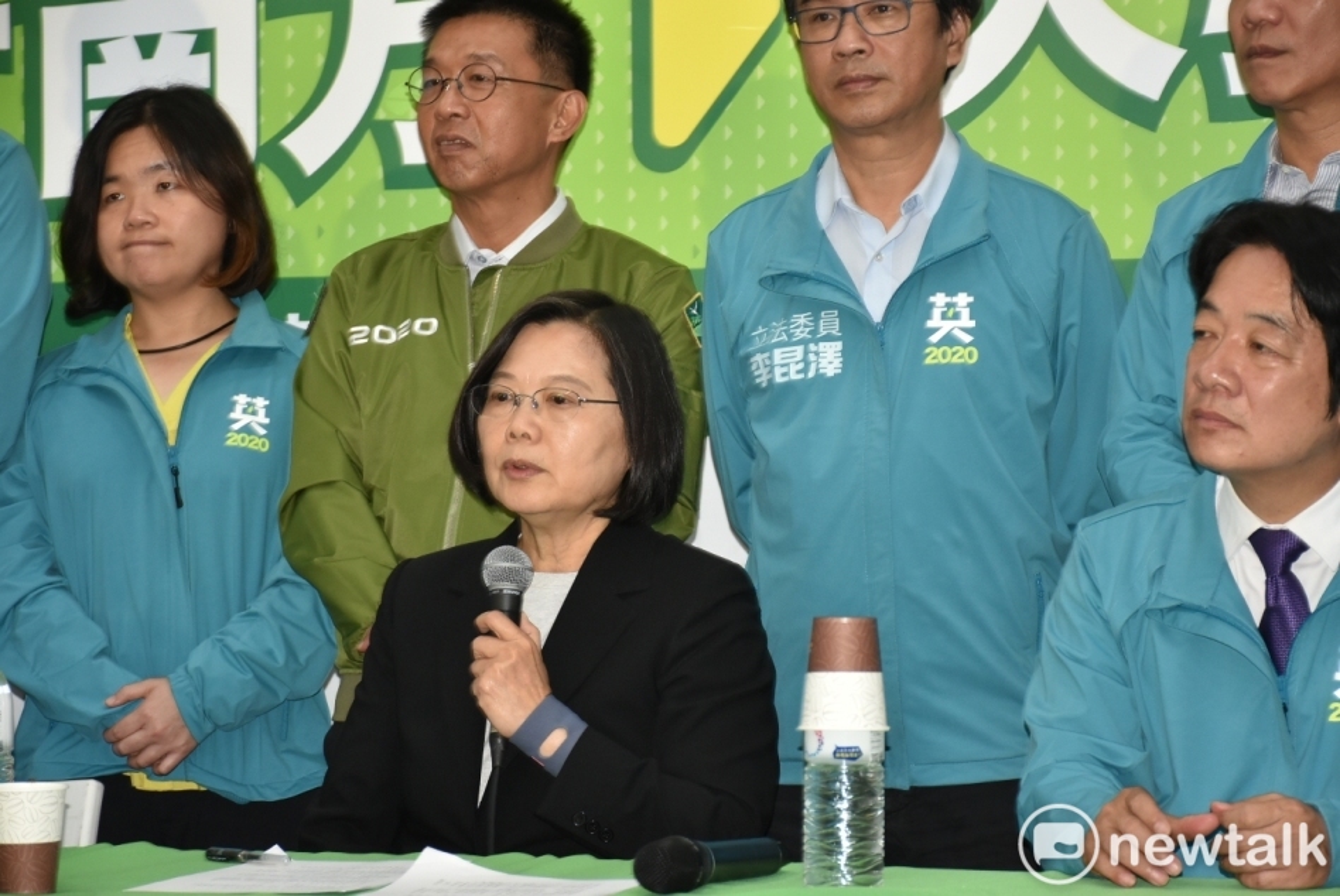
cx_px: 670
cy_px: 448
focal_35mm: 120
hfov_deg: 17.0
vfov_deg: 11.4
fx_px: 4471
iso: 800
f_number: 5.3
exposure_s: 1/60
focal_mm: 80
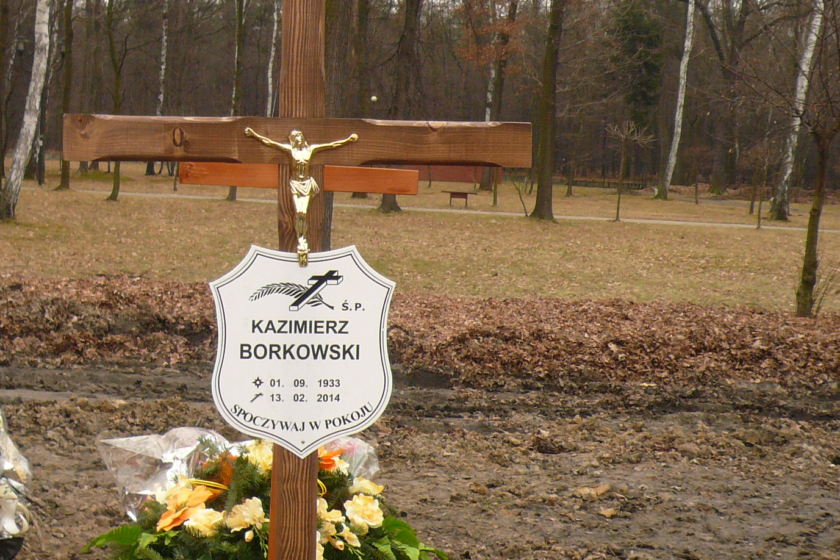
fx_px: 1353
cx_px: 357
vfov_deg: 23.3
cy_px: 222
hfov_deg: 34.4
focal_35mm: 58
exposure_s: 1/60
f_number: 2.9
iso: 100
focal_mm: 5.2
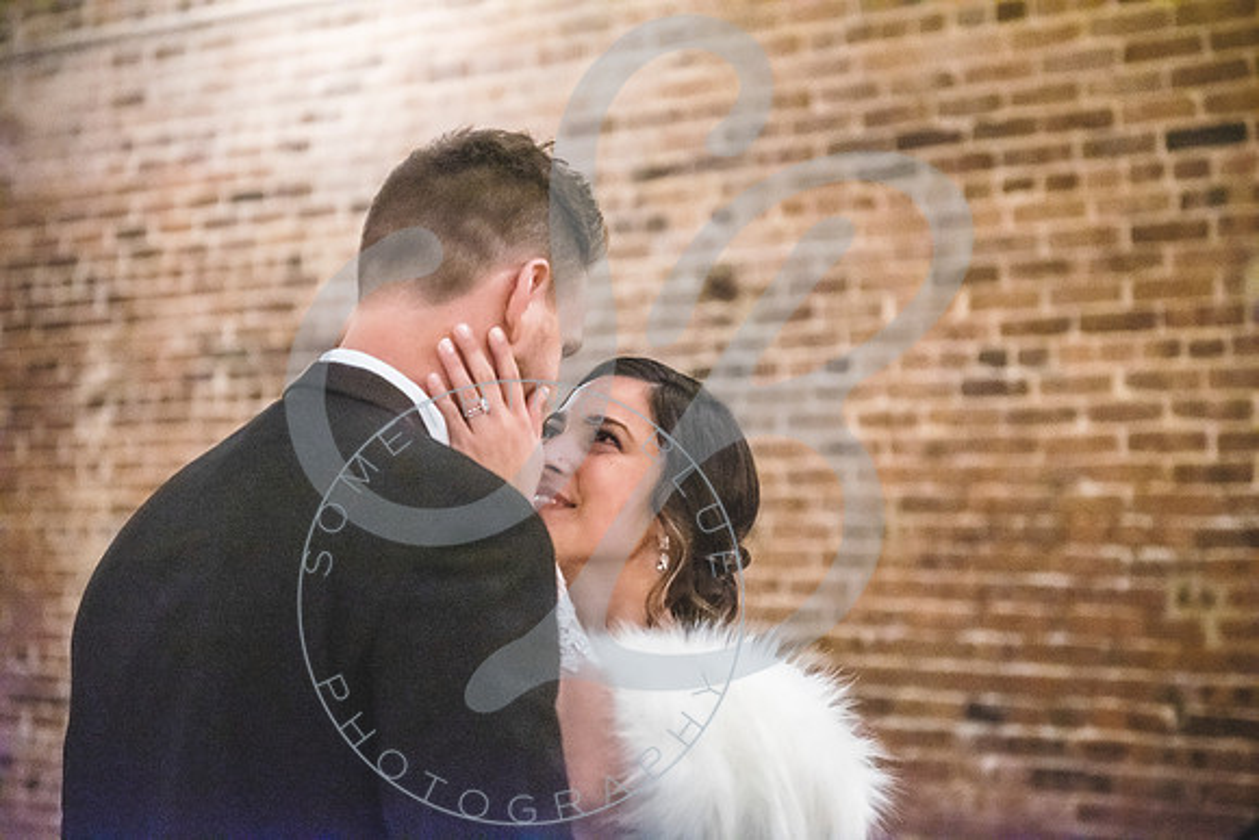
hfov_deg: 28.8
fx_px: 2449
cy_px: 420
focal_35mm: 70
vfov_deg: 19.5
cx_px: 630
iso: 4000
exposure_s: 1/125
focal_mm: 70
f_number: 2.8
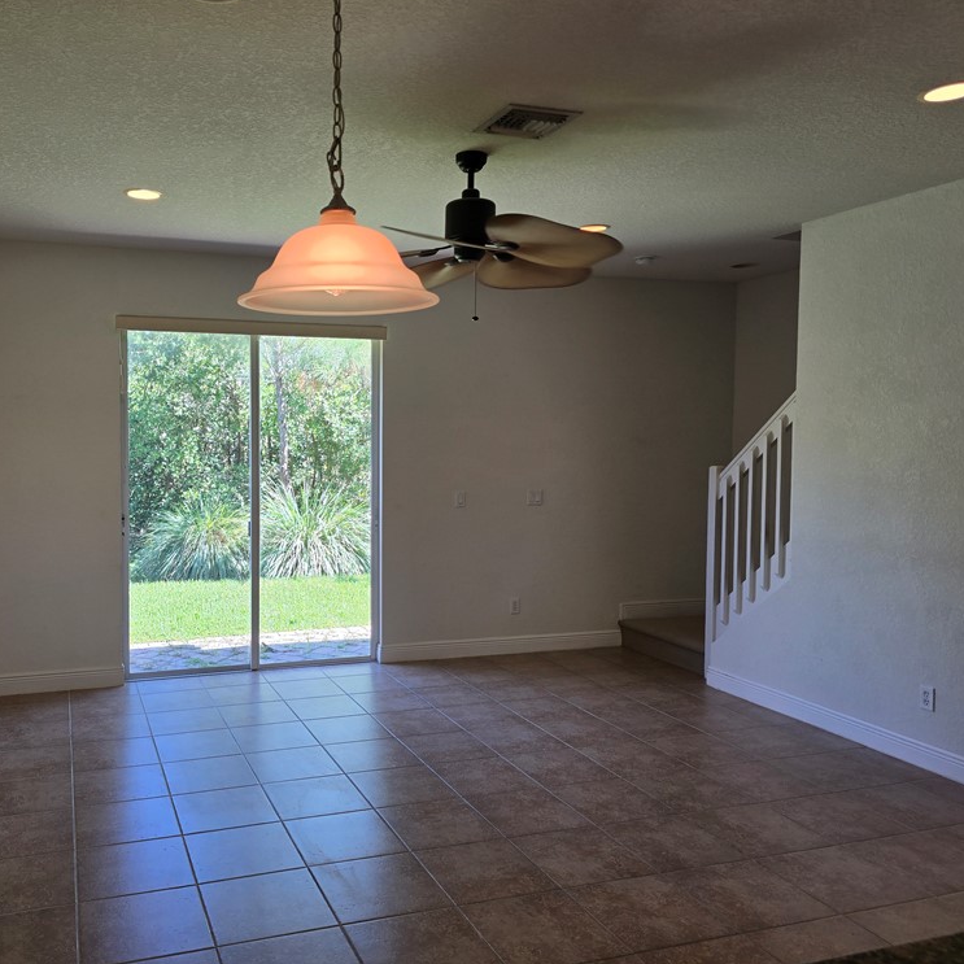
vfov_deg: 57.3
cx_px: 324
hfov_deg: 56.1
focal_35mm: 28
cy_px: 468
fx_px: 882
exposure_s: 1/120
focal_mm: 6.3
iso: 50
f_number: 1.7
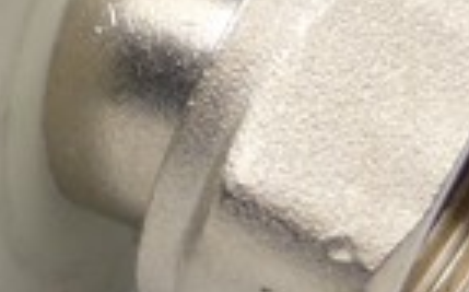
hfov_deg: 8.7
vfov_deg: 5.5
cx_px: -161
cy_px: 43
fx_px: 3038
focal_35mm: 238
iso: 100
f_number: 4.2
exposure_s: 1/500
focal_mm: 8.5
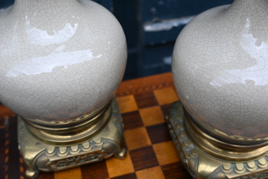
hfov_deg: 46.4
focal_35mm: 42
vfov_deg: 31.9
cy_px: 90
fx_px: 313
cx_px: 134
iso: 100
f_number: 3.8
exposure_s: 1/50
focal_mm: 28
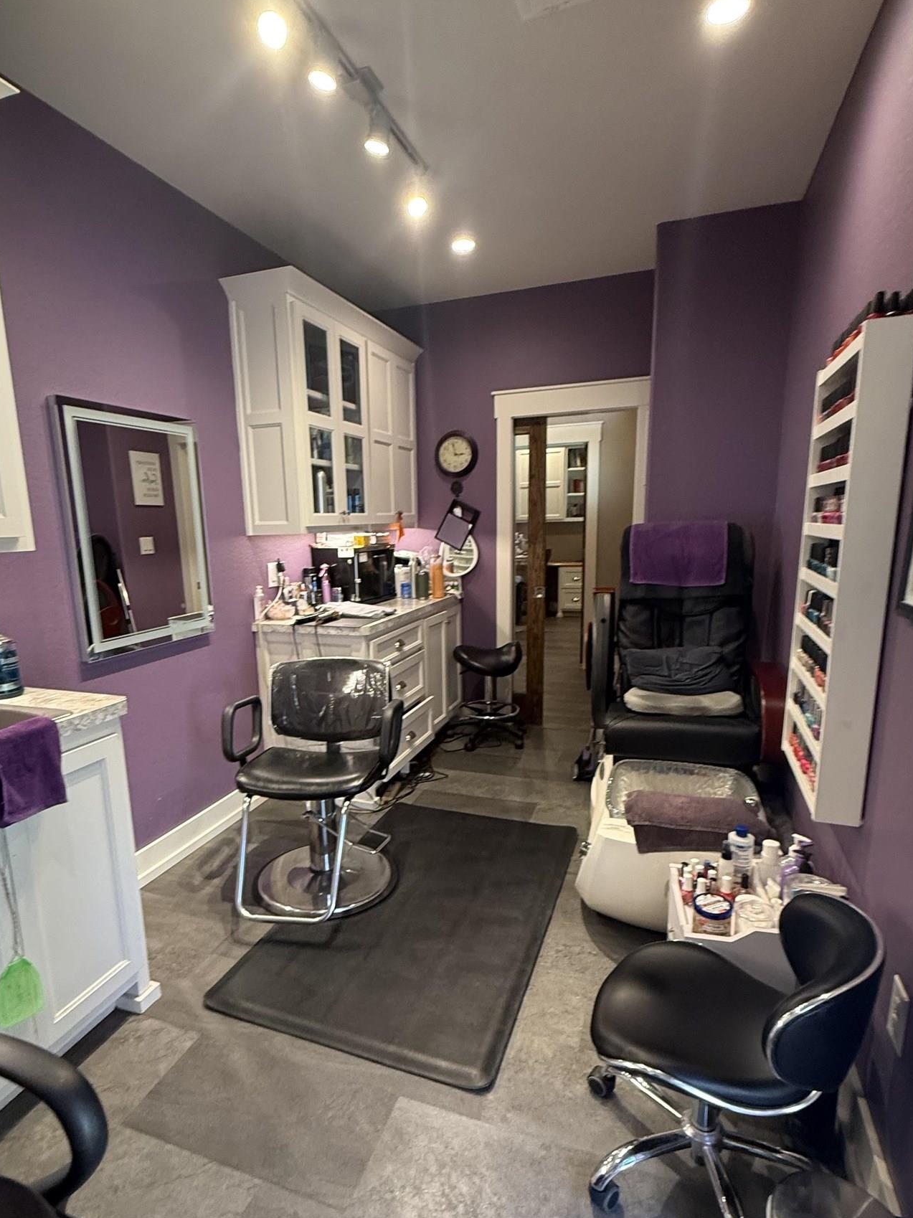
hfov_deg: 68.5
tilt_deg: -12.1
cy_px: 663
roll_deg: +1.3
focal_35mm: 19
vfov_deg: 84.5
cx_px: 411
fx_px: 668
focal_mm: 2.22
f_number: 2.2
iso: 320
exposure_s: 1/60
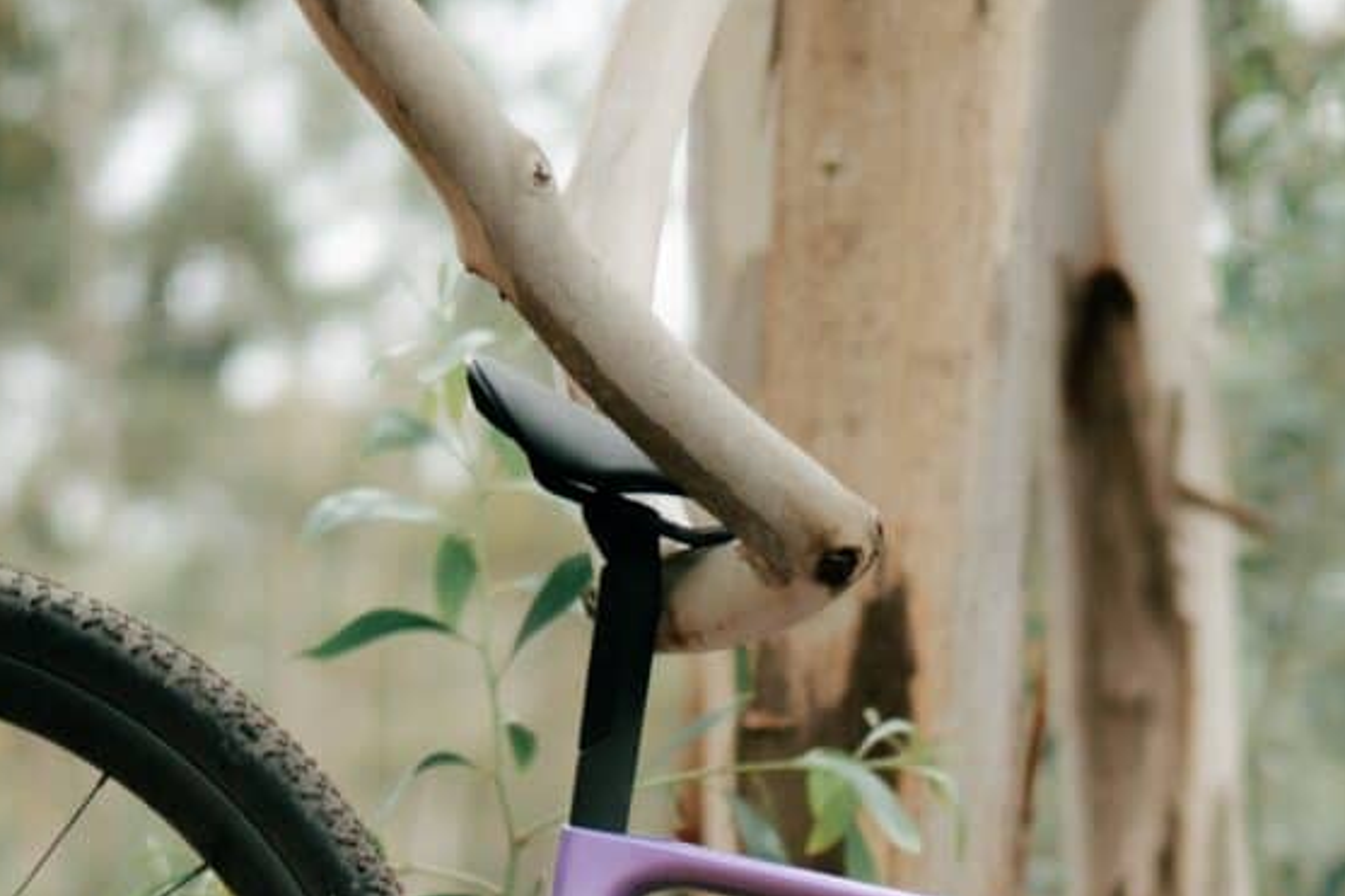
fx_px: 8590
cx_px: 1055
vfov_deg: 5.9
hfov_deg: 8.9
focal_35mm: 230
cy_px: 1281
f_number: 1.4
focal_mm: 50
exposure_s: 1/1600
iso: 200
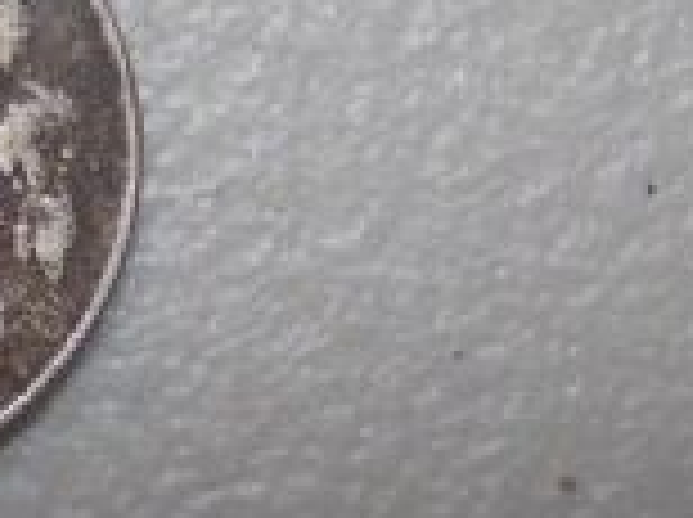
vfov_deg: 10.5
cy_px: 133
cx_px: -162
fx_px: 2798
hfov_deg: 13.7
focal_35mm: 140
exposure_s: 1/54.7
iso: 200
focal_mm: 6
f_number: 2.8
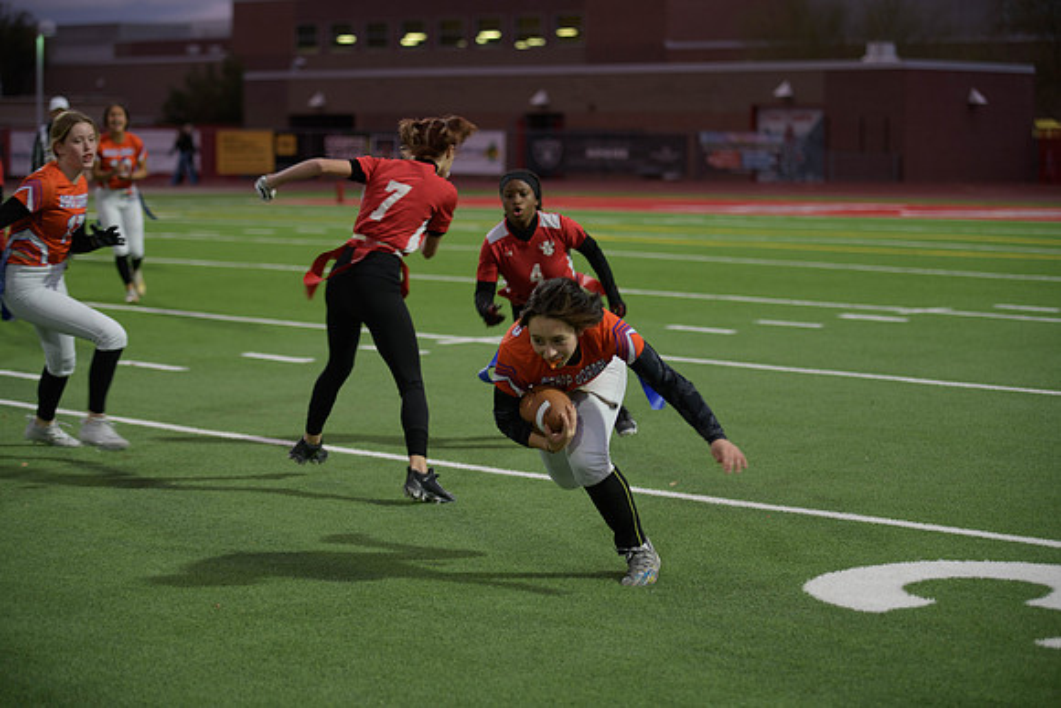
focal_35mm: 98
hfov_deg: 20.8
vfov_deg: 14.0
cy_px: 354
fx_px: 2889
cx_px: 530
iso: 450
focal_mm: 98
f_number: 2.8
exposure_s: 1/200
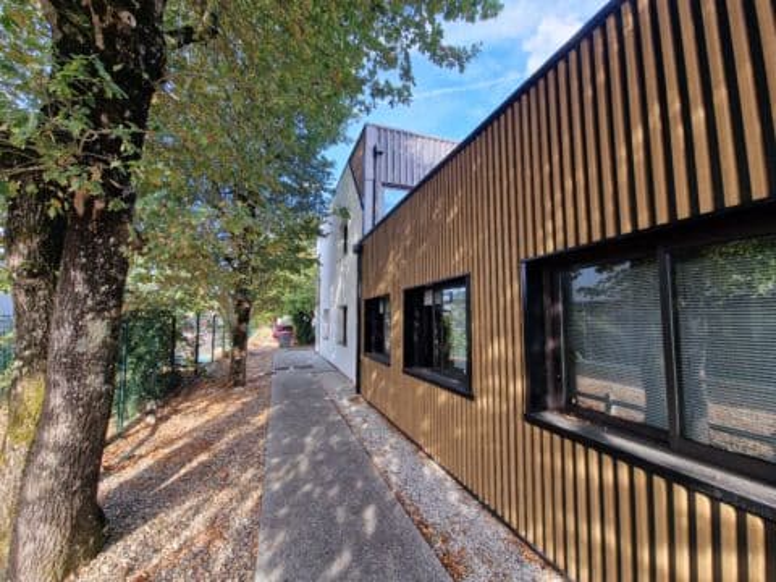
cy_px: 291
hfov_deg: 106.2
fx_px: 291
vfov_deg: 89.9
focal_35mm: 13
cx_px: 388
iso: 50
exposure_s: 1/294
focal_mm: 2.2
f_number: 2.2
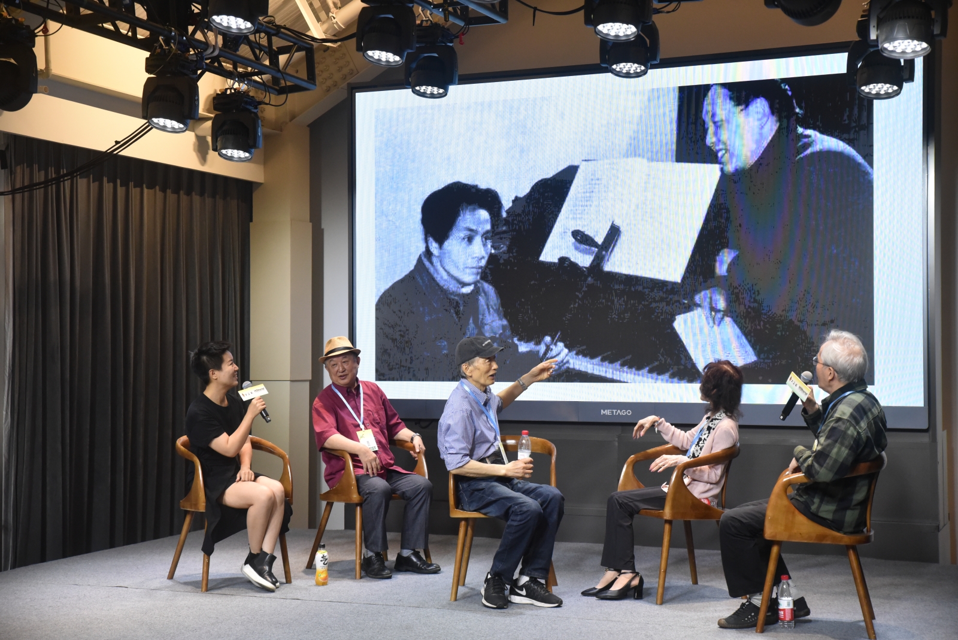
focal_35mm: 56
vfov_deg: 24.2
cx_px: 479
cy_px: 320
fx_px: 1491
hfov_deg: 35.6
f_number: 4
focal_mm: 56
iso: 4000
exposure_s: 1/500
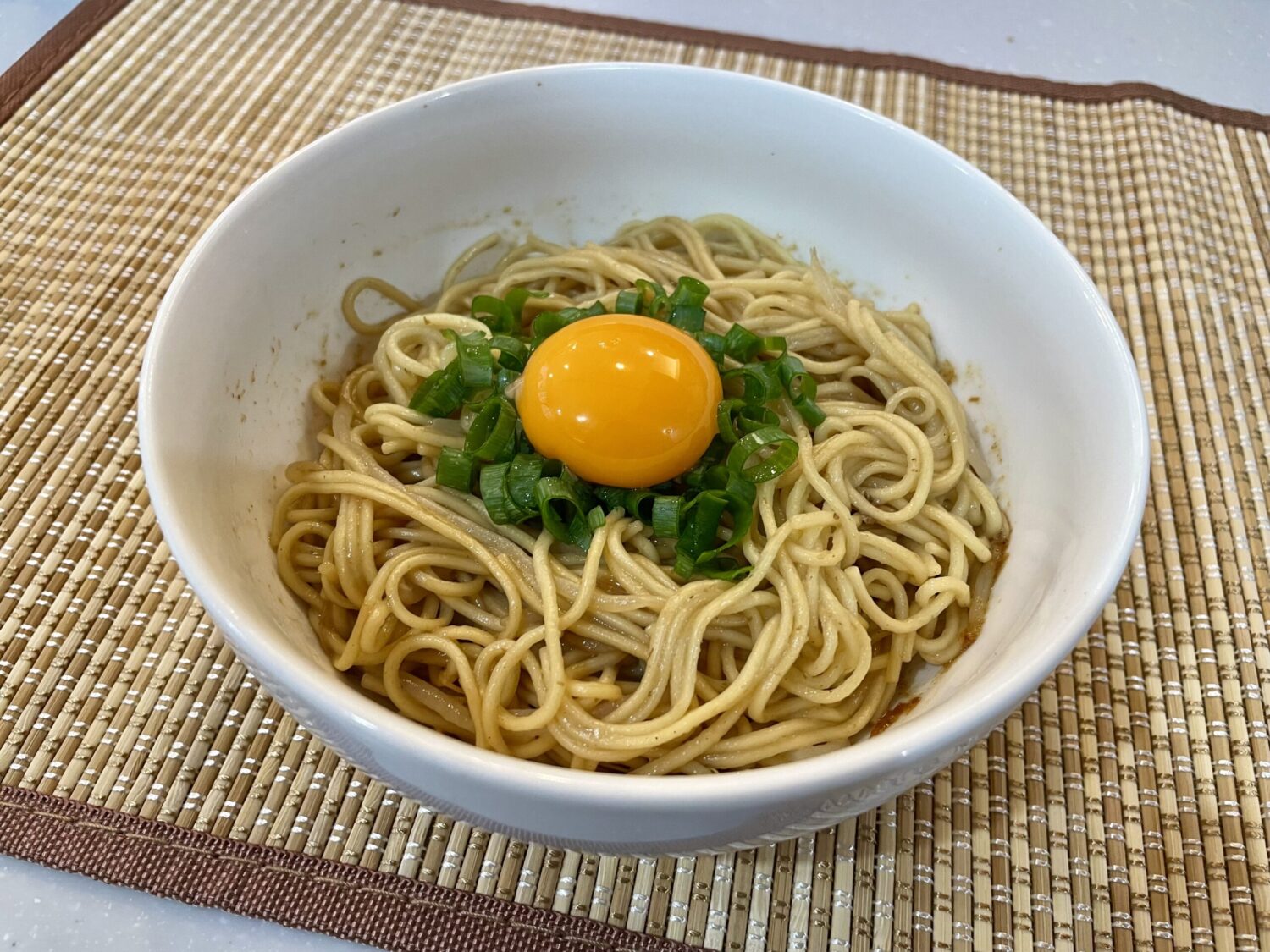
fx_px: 954
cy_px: 476
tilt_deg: -52.5
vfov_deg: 53.1
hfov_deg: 67.3
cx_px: 635
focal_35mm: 26
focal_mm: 4.2
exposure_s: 1/60
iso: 100
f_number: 1.6
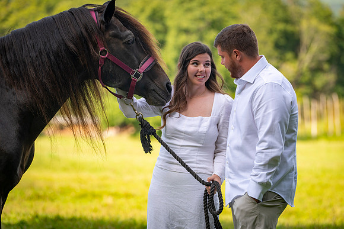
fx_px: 1331
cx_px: 171
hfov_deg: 14.7
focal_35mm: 139
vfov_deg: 9.9
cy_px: 114
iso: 200
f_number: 3.5
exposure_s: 1/1250
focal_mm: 135
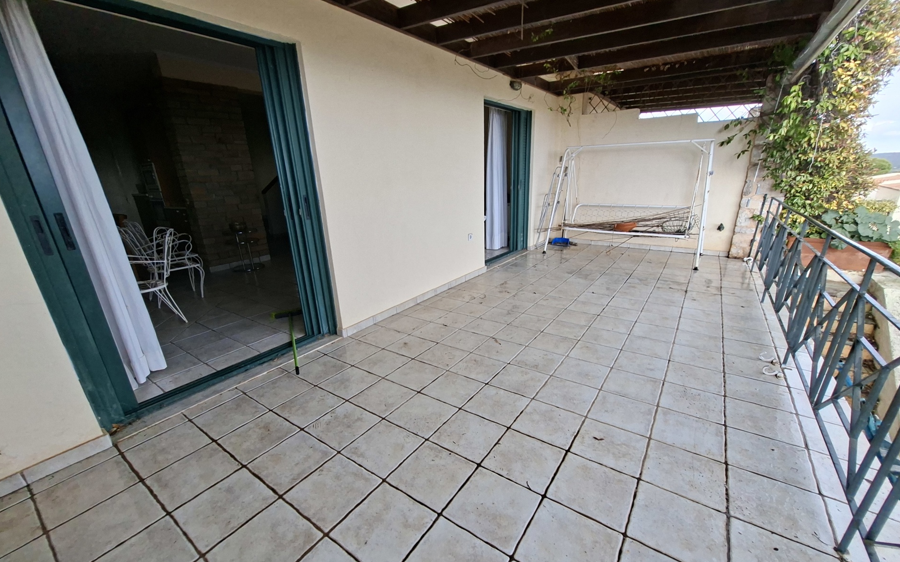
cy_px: 302
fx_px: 343
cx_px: 444
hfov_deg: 105.3
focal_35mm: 14
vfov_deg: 78.5
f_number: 2.2
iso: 50
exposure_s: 1/100
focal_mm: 1.74
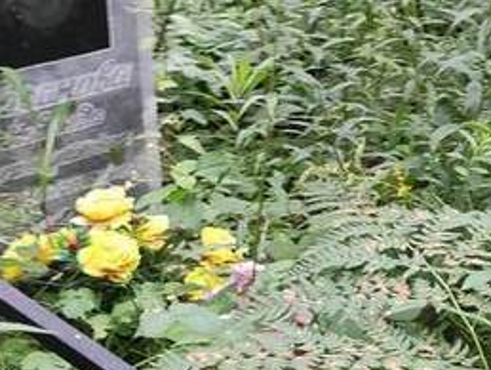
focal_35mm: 103
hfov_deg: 18.4
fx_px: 1462
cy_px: 183
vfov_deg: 14.4
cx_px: 518
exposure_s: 1/40
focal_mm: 4.77
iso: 339
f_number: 1.75
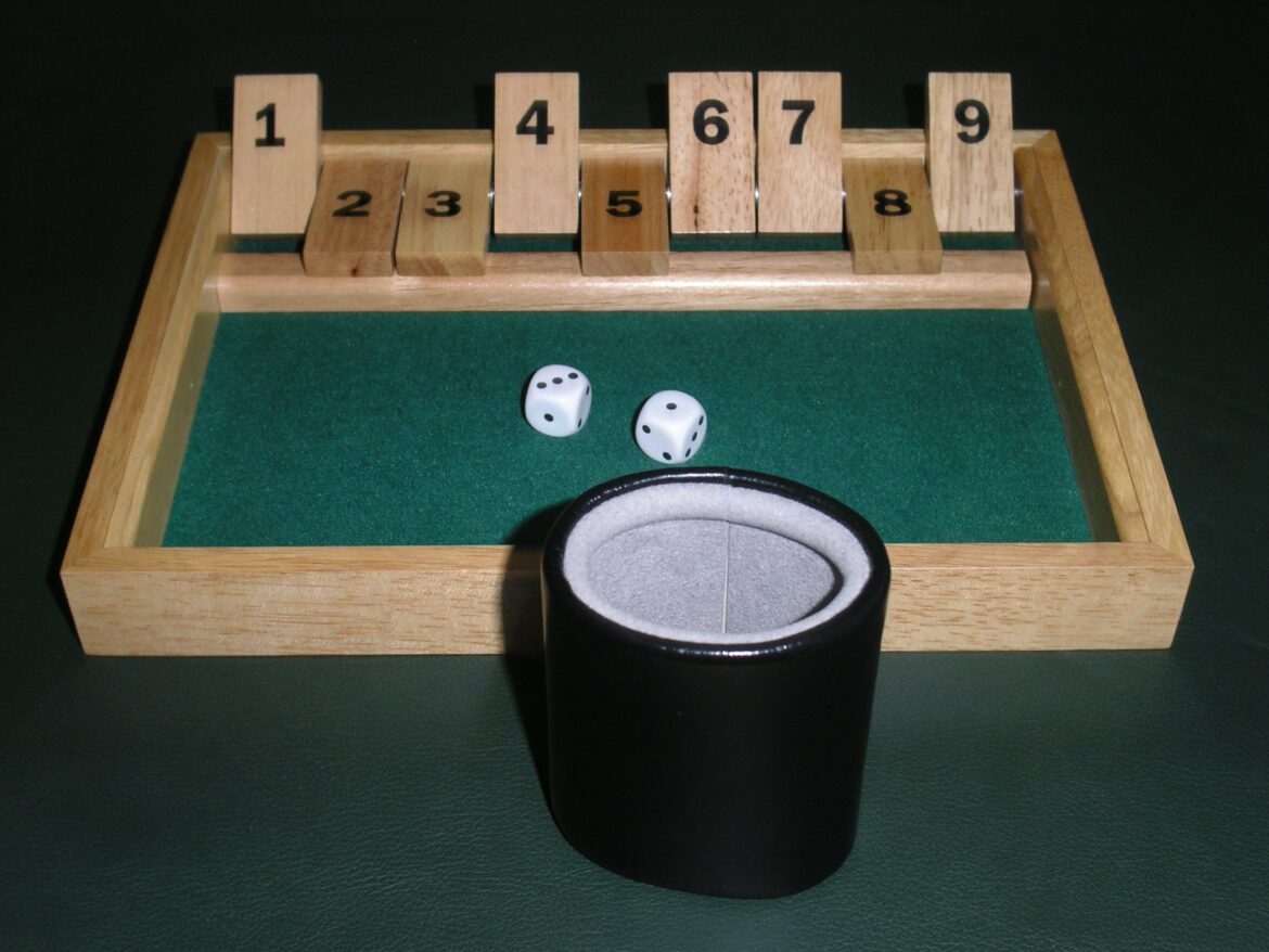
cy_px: 476
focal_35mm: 50
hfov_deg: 38.2
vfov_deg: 29.1
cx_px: 634
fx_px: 1833
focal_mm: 10.3
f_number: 3.5
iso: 200
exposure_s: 1/45
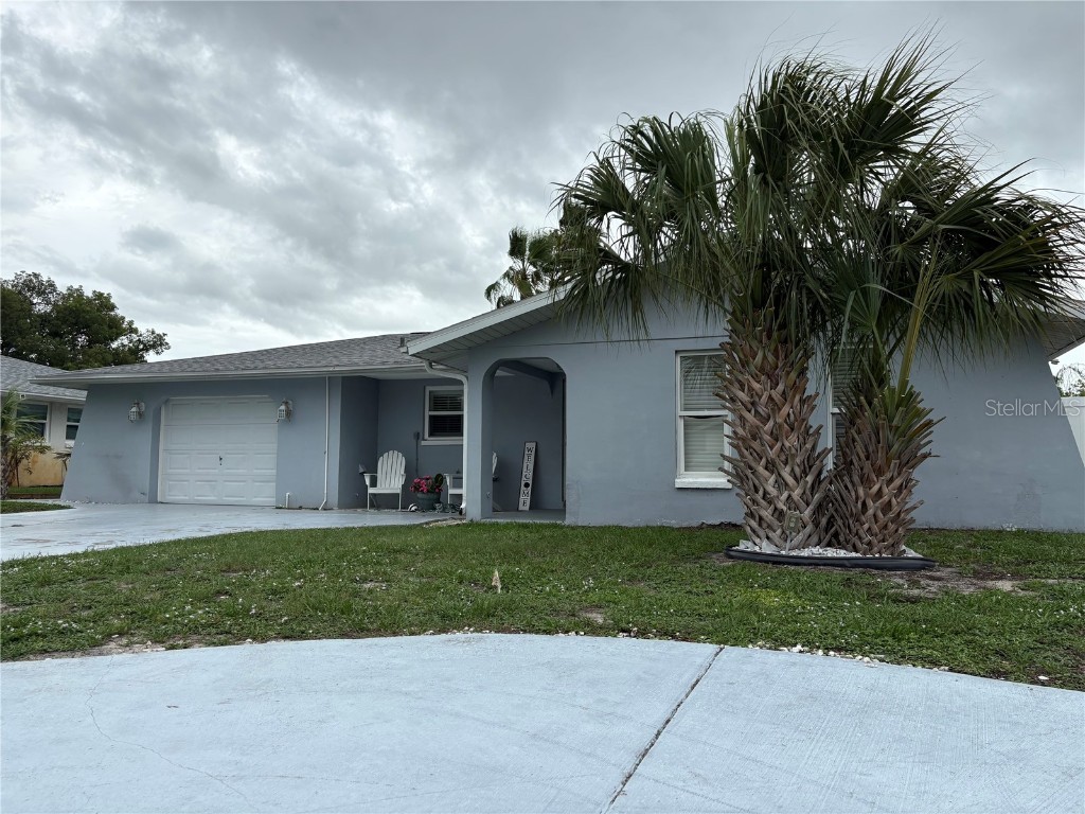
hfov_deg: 67.3
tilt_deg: +4.6
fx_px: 815
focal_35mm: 26
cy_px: 407
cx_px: 542
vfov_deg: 53.1
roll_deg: -0.2
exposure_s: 1/2639
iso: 50
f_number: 1.6
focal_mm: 5.96
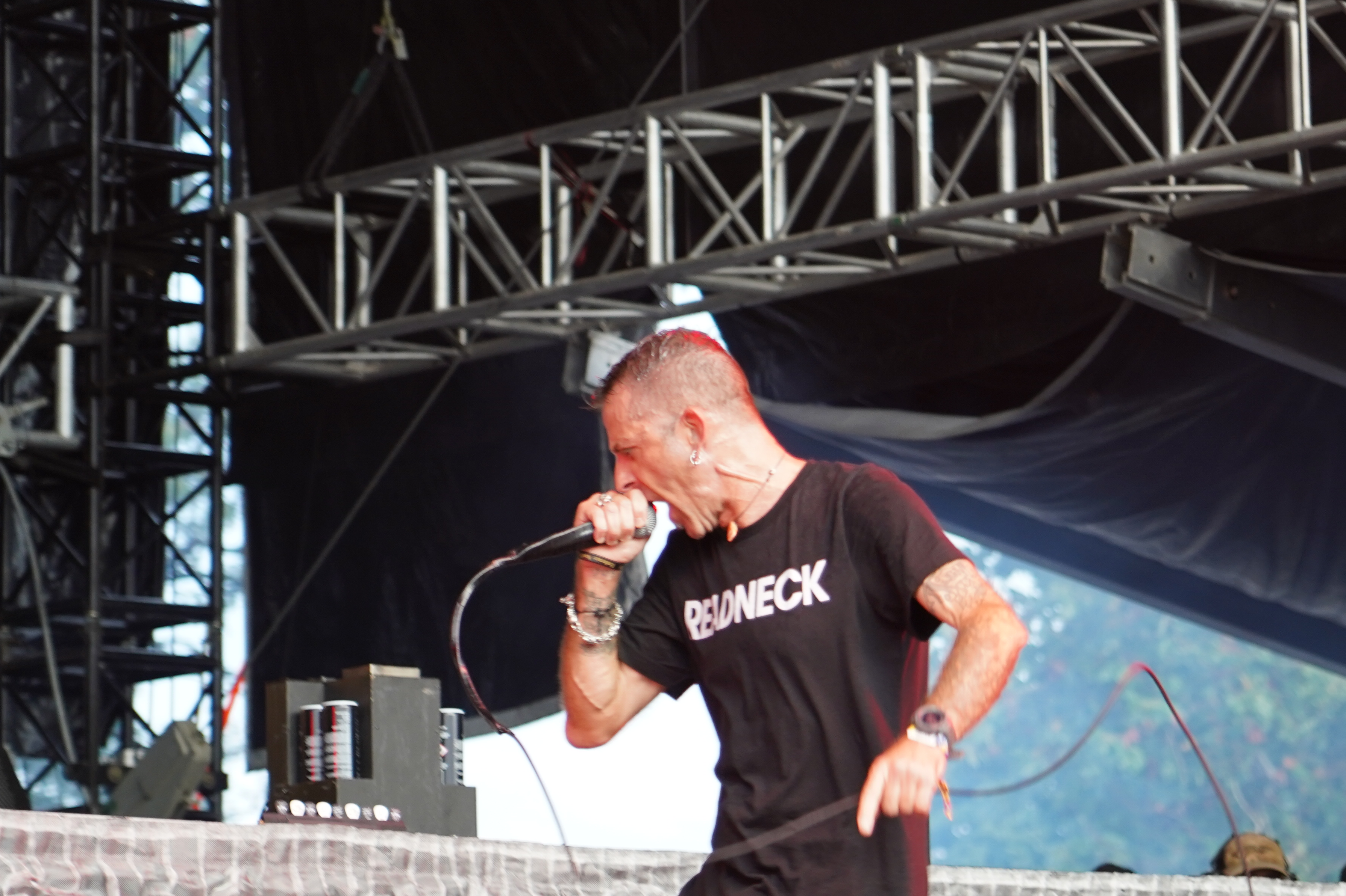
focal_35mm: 176
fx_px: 6579
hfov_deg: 11.6
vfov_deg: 7.8
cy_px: 570
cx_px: 1091
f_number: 4
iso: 800
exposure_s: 1/125
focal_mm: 105
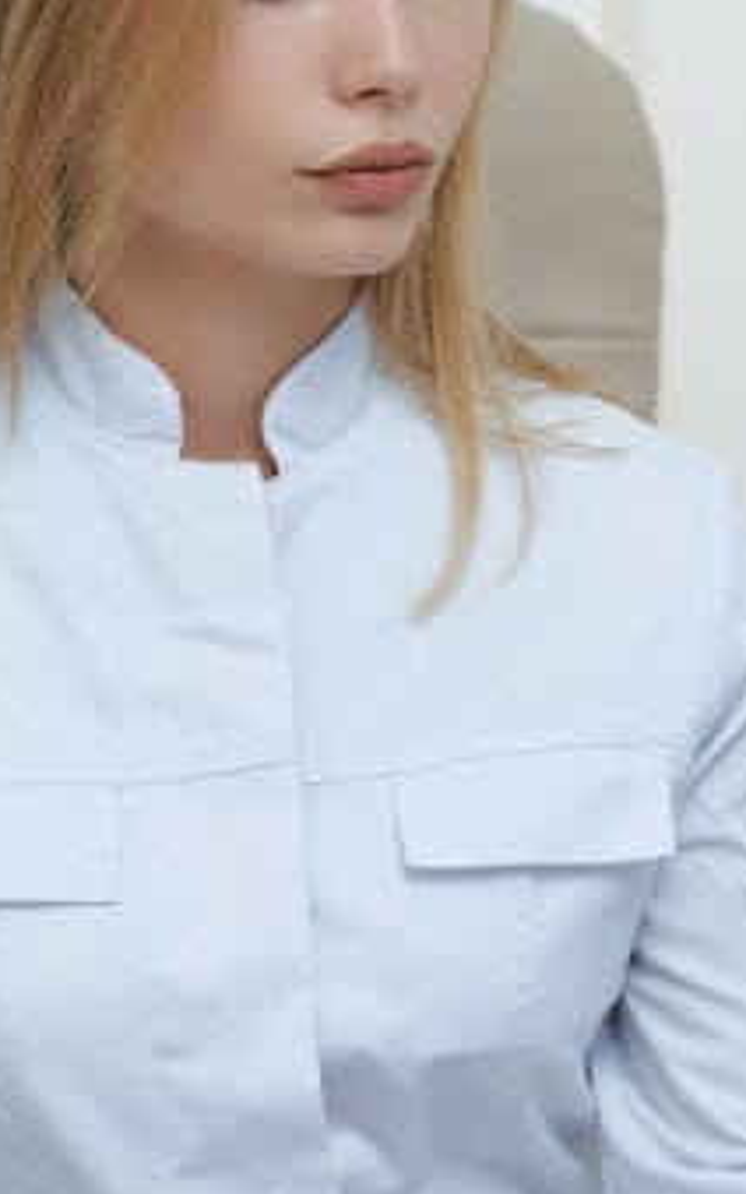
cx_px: 827
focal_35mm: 262
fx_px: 8519
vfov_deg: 8.0
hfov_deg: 5.0
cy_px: 720
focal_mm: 85
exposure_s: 1/250
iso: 160
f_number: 4.5
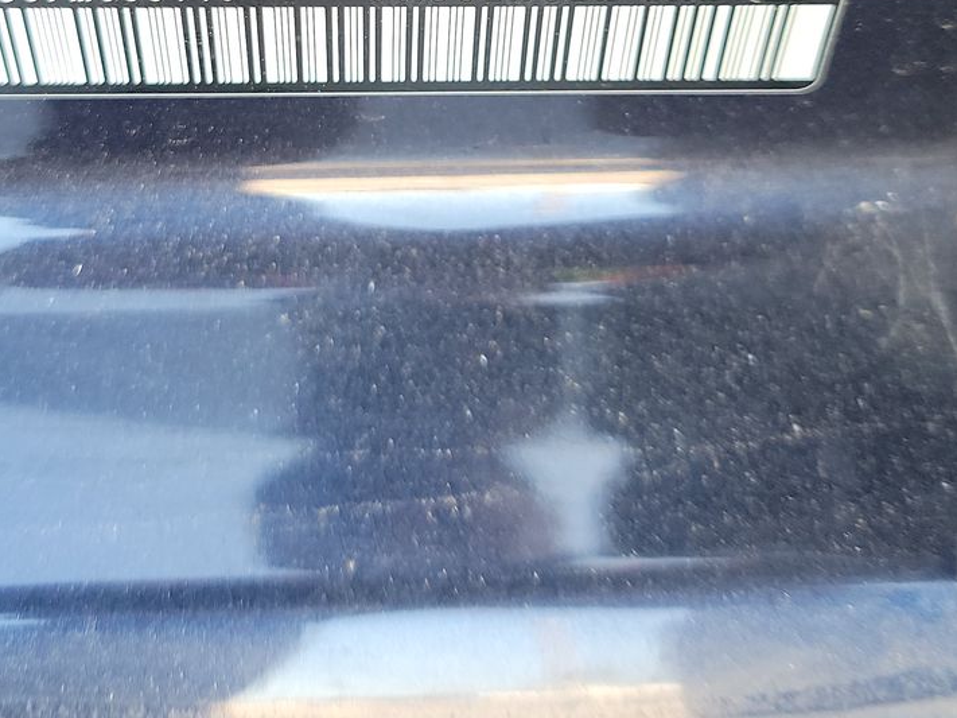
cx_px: 382
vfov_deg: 25.1
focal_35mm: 54
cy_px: -69
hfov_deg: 35.4
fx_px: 1493
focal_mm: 6.7
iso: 296
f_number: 1.8
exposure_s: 1/59
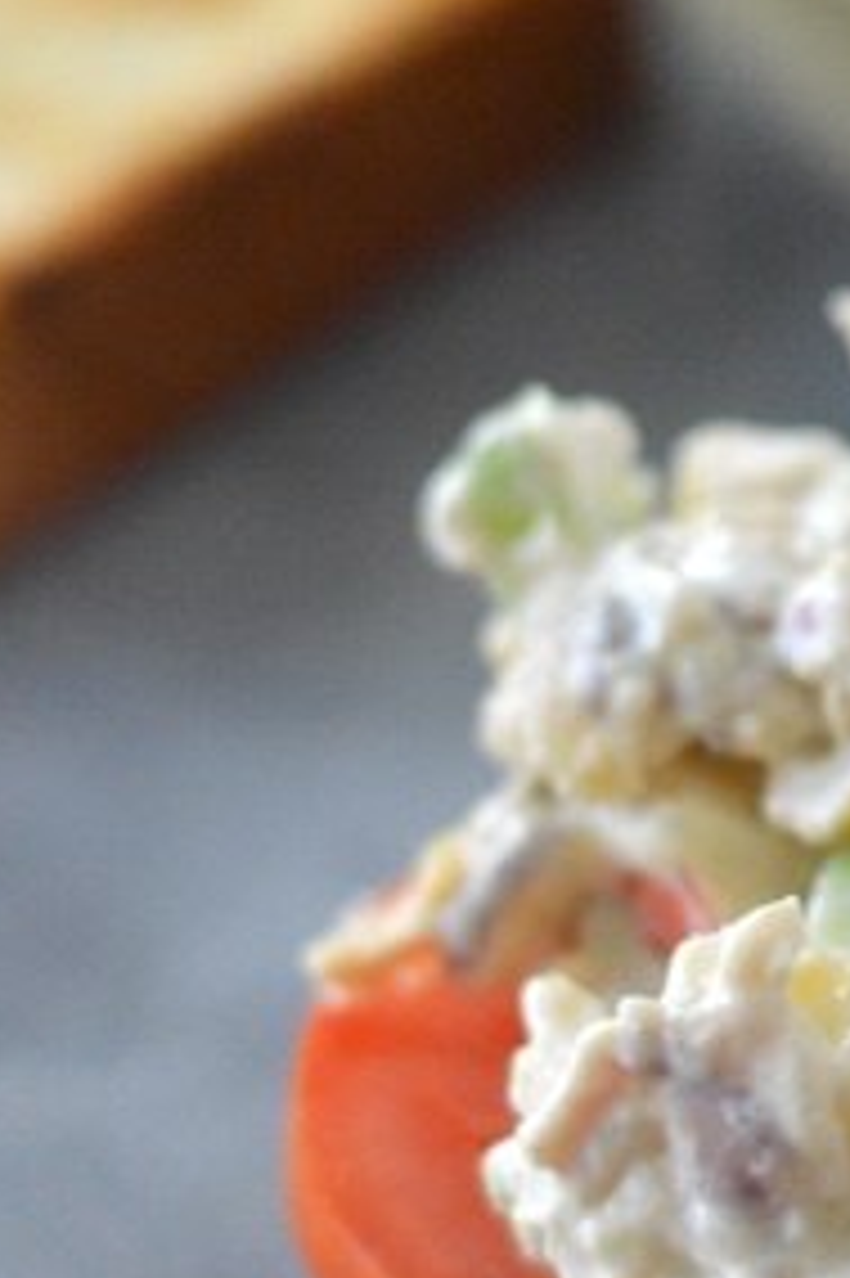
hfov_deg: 5.7
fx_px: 8439
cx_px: 1313
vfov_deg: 8.7
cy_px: 441
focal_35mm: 238
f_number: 2.5
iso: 1600
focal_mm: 50
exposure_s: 1/500
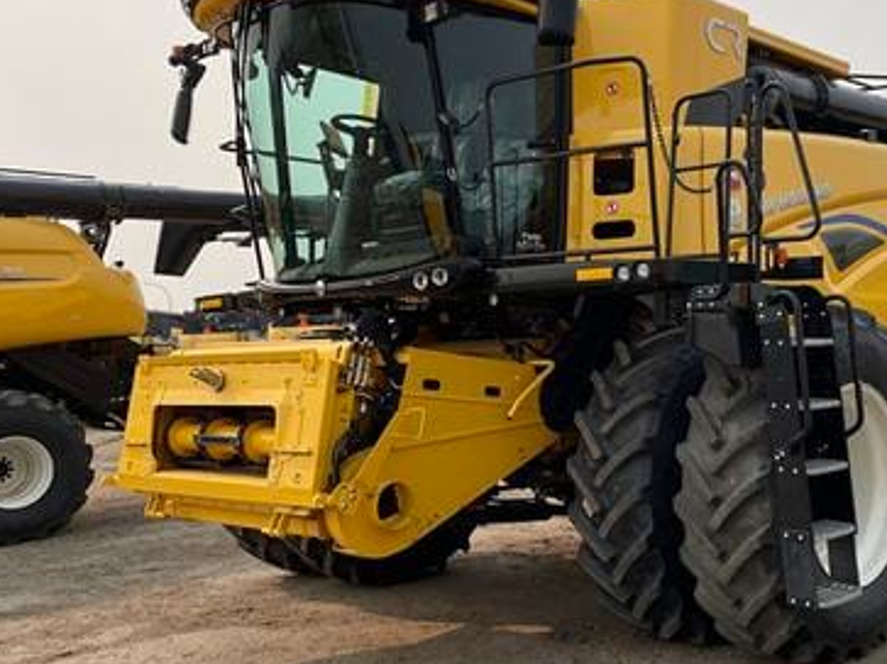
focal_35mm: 43
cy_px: 344
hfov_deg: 42.8
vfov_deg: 33.6
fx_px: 1101
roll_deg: +1.4
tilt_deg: +2.3
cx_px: 643
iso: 50
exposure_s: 1/4651
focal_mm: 4.2
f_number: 1.6
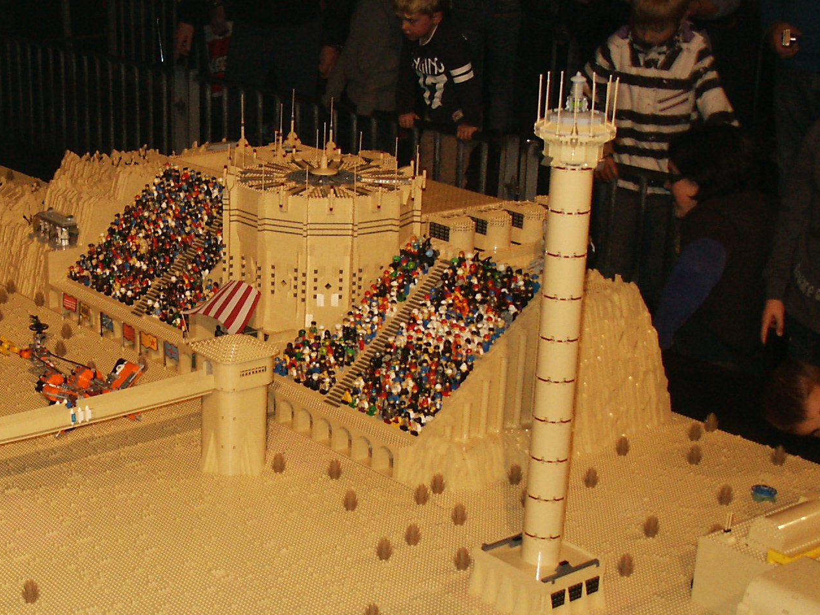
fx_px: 1493
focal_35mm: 63
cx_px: 174
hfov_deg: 30.1
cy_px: 335
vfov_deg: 23.3
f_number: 3
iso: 200
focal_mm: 7.18
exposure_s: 1/45
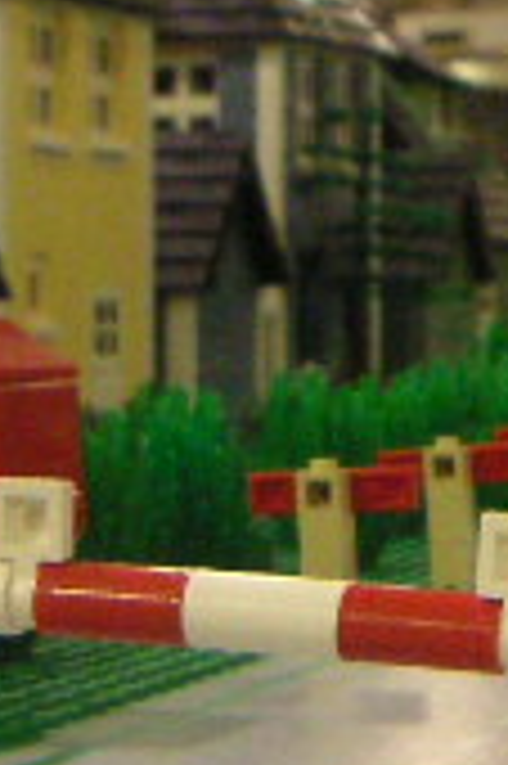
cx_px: 539
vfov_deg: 14.2
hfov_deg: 9.4
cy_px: 468
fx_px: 3075
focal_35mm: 145
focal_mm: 4.8
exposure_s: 1/60
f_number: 2.8
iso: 400
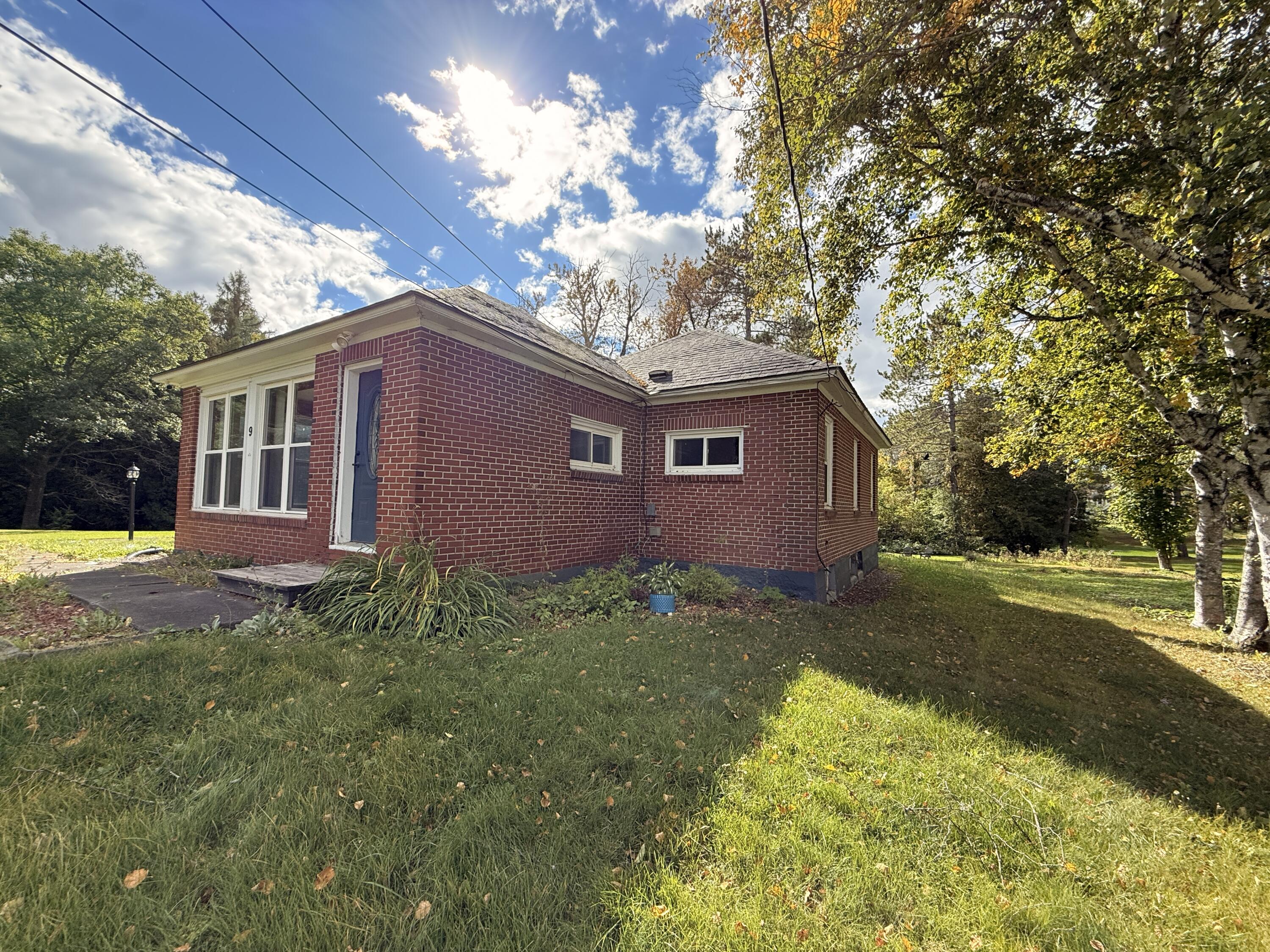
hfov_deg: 102.1
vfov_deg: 85.7
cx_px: 635
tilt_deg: +4.2
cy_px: 476
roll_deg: -1.6
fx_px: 514
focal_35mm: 14
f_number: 2.2
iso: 64
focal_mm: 2.22
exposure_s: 1/799
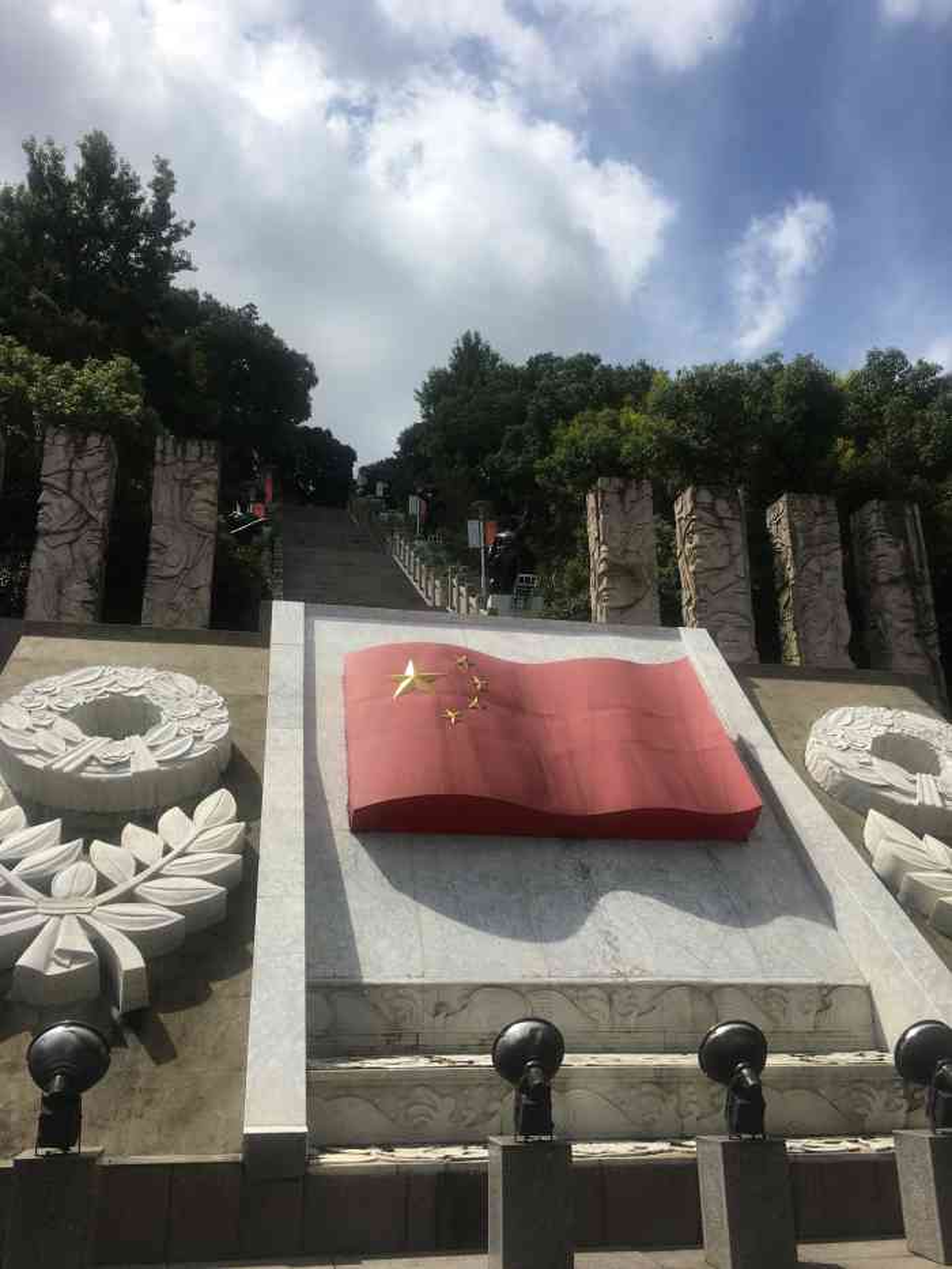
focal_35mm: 29
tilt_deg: +19.0
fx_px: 1063
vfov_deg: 61.7
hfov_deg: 48.2
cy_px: 634
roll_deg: -0.1
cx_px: 476
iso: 25
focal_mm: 4.15
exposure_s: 1/2849
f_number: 2.2
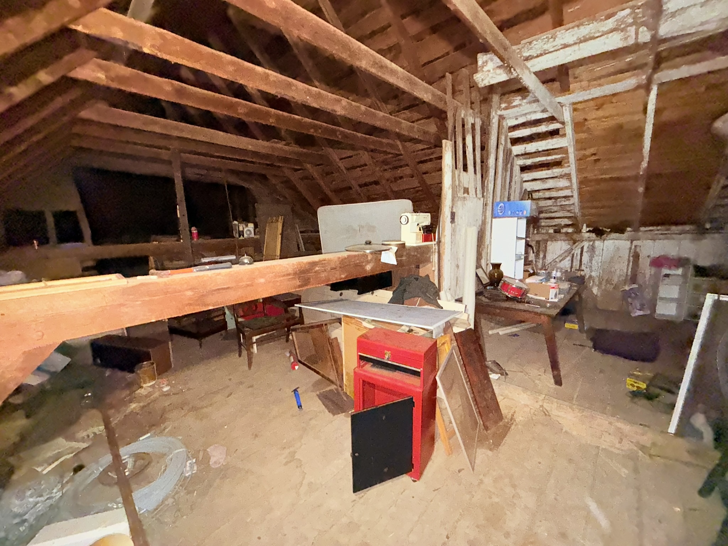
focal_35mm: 14
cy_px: 273
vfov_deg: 85.7
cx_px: 364
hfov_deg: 102.1
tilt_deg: -9.5
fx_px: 294
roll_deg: +1.7
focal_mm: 2.22
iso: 800
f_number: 2.2
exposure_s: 1/24
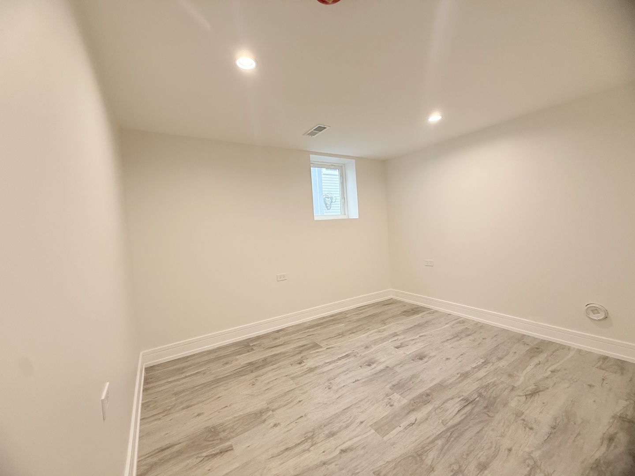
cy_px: 238
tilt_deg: -1.6
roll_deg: +3.7
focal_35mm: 14
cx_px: 318
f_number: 2.2
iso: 200
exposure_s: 1/120
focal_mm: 2.22
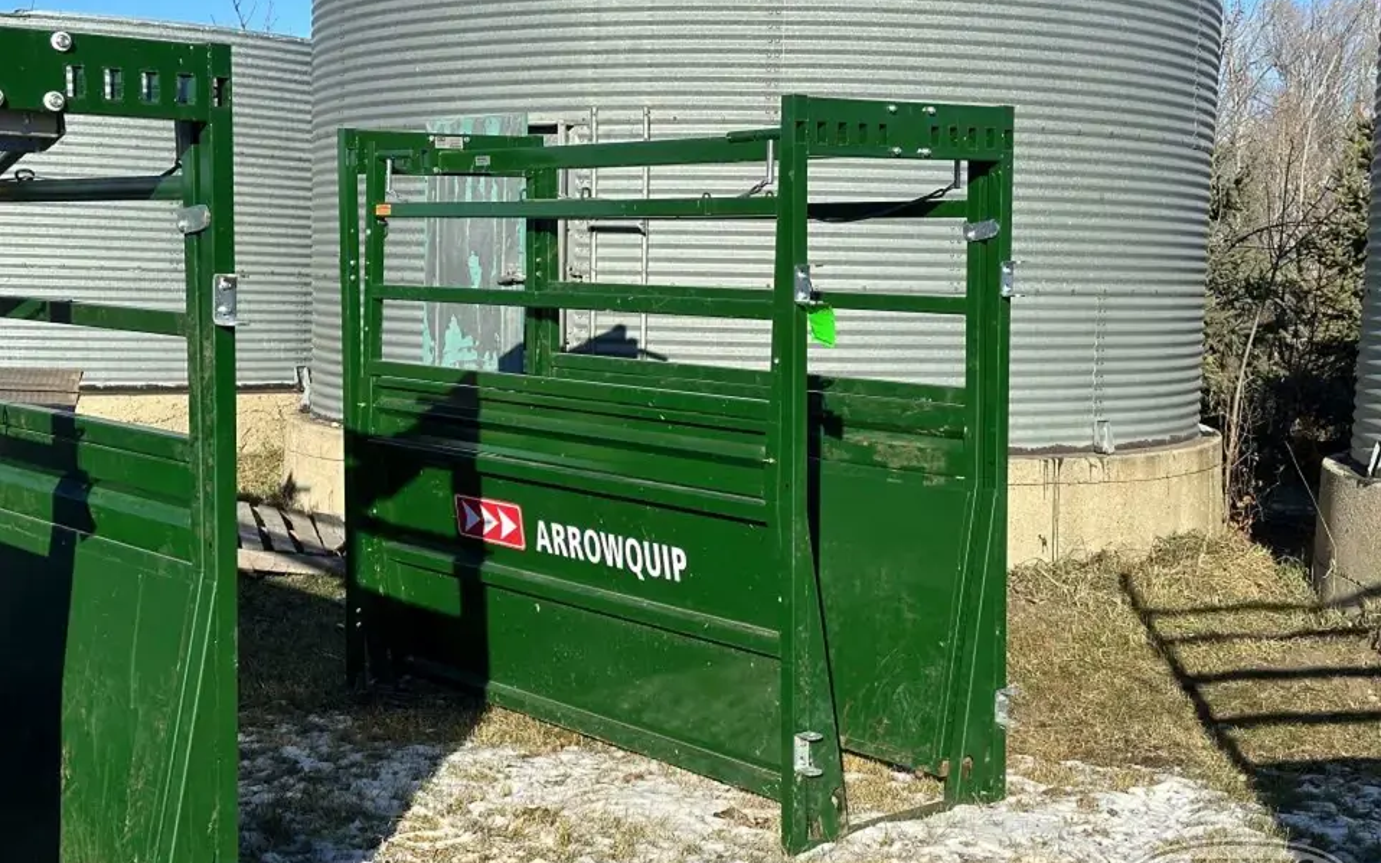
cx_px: 690
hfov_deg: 39.6
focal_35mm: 51
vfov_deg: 25.3
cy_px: 418
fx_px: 1920
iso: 64
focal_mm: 6.86
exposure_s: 1/3597
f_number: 1.78
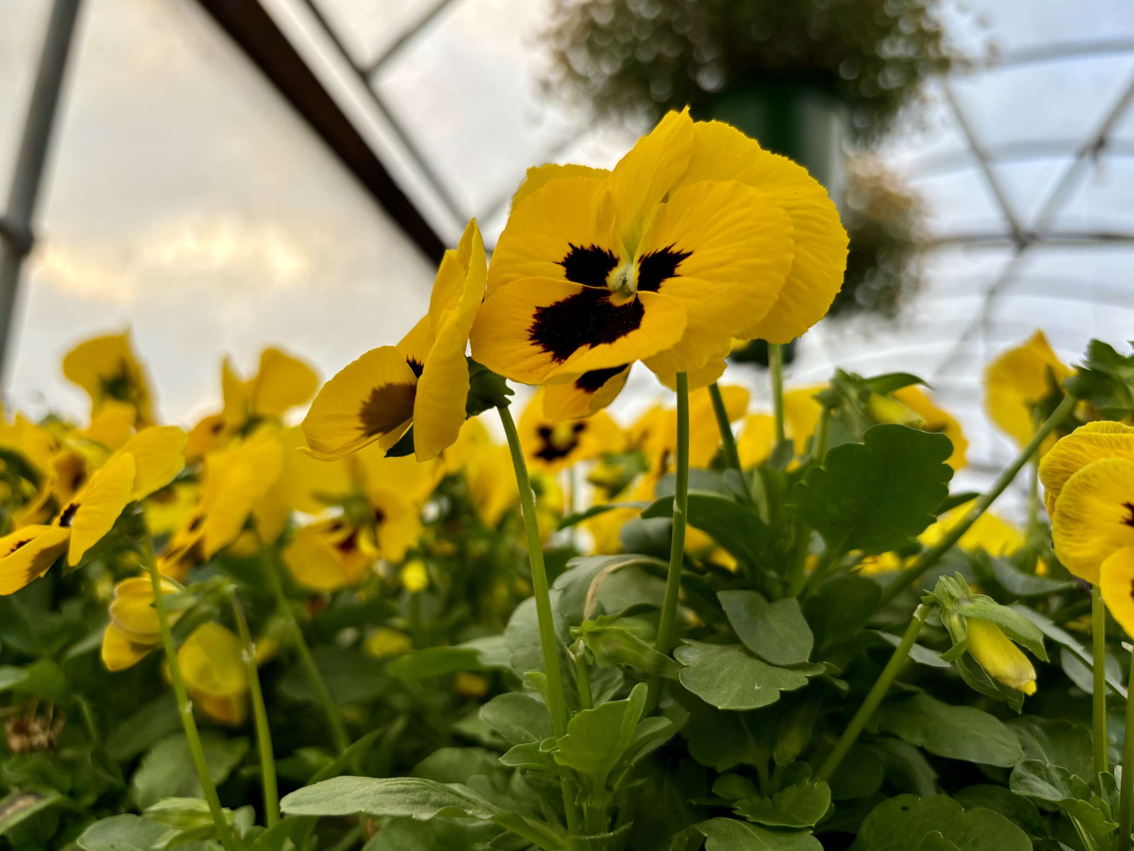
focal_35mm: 27
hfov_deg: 65.3
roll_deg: -2.7
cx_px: 582
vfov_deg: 51.4
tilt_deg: +10.5
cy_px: 427
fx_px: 885
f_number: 1.6
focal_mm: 5.96
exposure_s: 1/597
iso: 50
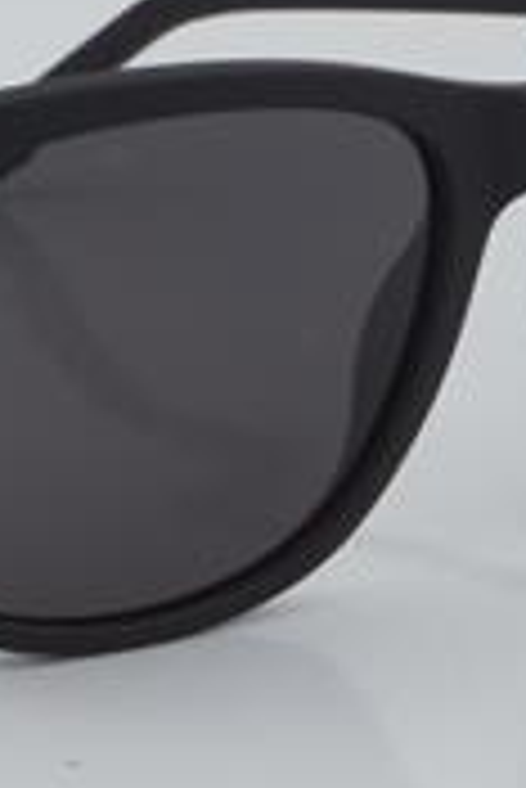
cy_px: 315
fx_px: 3740
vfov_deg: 12.0
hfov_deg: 8.0
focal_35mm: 171
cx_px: 121
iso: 100
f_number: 29
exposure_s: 1/4
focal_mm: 50
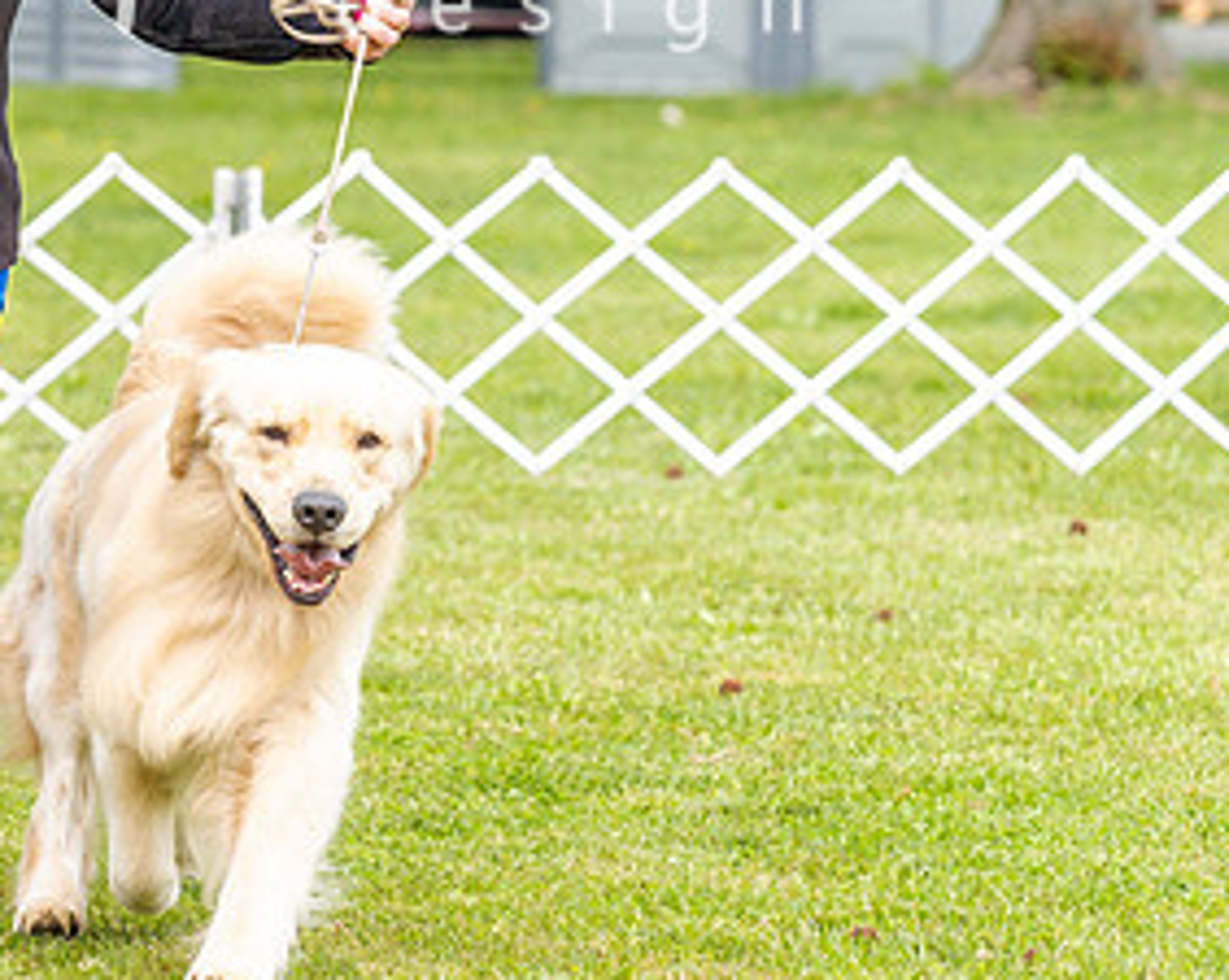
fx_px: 9883
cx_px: 172
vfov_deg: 5.7
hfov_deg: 7.1
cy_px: 161
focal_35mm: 272
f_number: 4.5
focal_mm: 121
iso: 400
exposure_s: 1/640
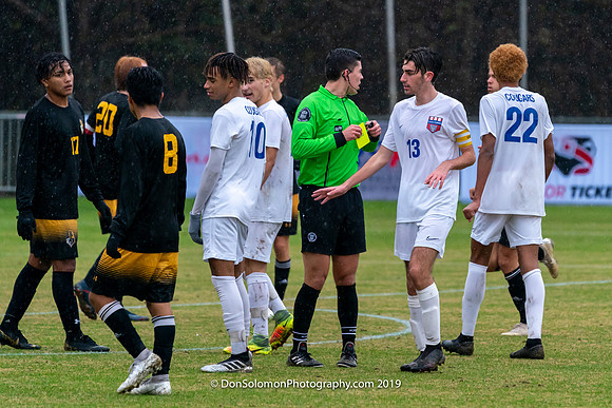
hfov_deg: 4.6
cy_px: 193
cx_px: 398
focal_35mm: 450
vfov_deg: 3.1
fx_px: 7659
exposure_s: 1/1000
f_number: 5.6
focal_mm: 345
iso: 3200
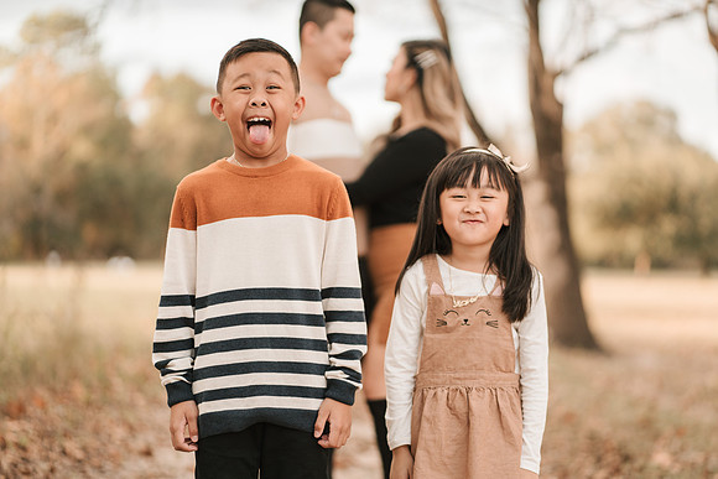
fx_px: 1718
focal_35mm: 86
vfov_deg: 15.9
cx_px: 362
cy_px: 240
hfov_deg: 23.6
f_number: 1.8
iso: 200
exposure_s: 1/800
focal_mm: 85
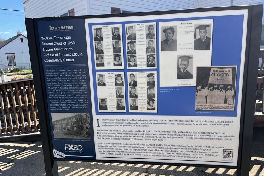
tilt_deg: -10.9
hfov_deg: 63.6
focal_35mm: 29
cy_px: 101
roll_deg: +1.5
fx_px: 213
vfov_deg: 44.8
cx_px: 141
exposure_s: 1/1517
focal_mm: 5.1
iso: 50
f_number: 1.6
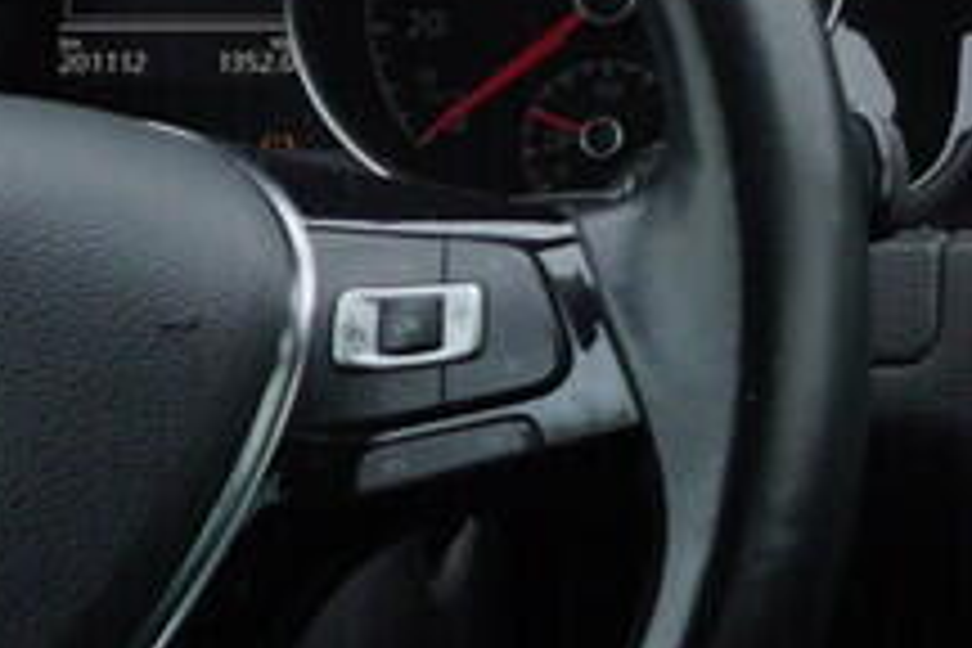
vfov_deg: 5.7
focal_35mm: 240
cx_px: 1912
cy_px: -68
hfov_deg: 8.2
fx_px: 6479
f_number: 4
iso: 125
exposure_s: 1/60
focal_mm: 24
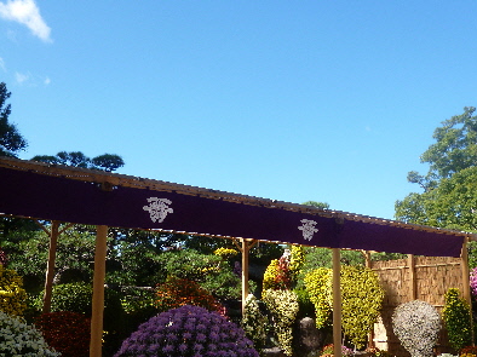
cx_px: 291
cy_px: 217
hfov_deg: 54.9
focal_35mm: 33
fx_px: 454
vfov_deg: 42.7
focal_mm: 4.6
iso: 100
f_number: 2.6
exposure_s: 1/800
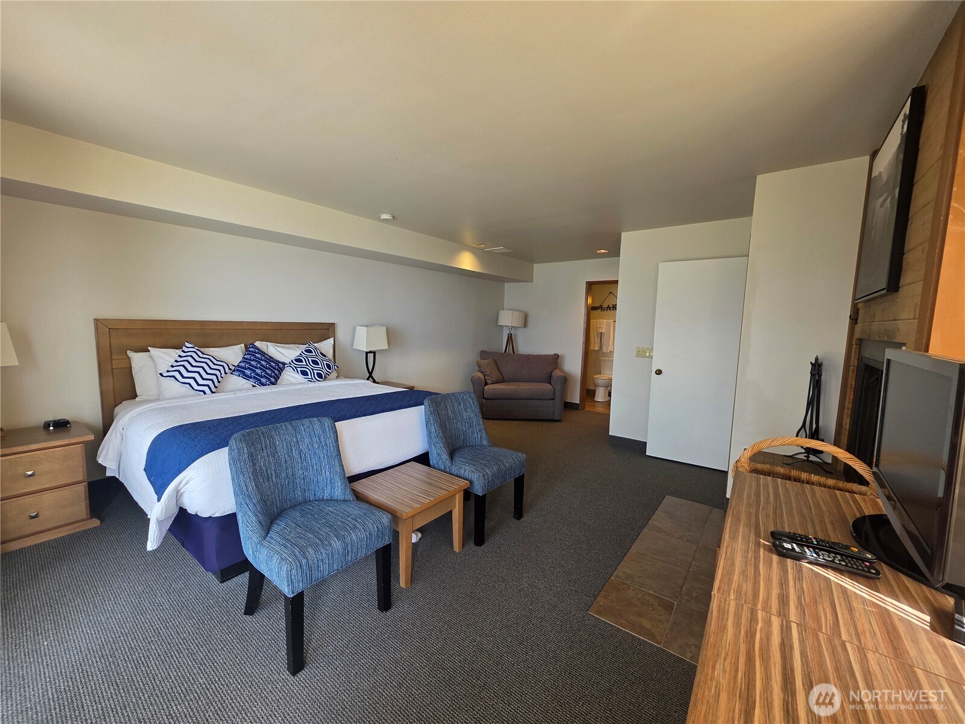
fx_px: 362
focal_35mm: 13
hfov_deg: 106.2
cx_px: 482
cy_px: 362
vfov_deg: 89.9
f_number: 1.9
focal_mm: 2.2
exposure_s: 1/120
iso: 64
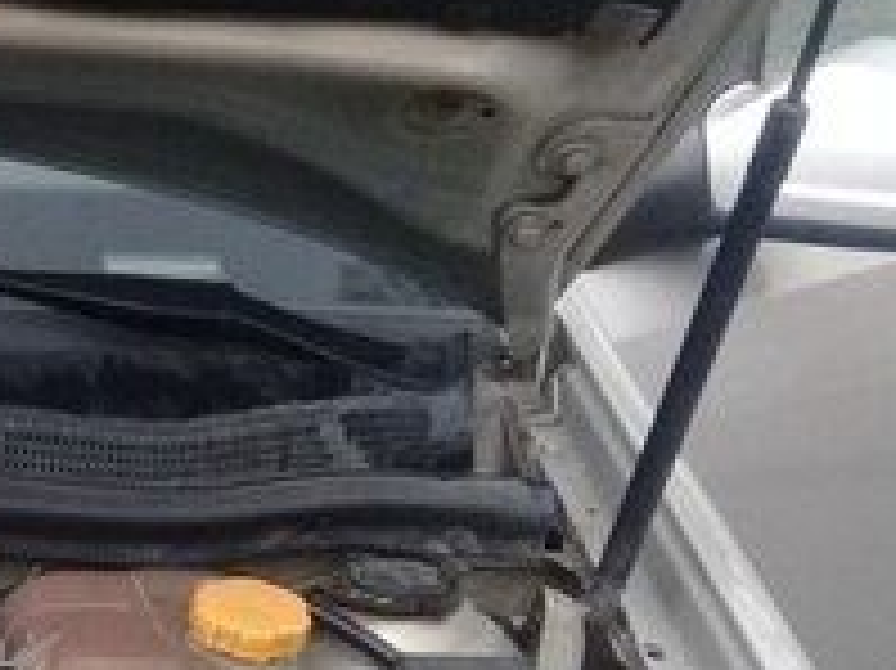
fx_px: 2664
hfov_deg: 16.9
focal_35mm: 103
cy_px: 974
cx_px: -522
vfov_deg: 13.6
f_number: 2.2
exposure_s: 1/100
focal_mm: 3.3
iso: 64
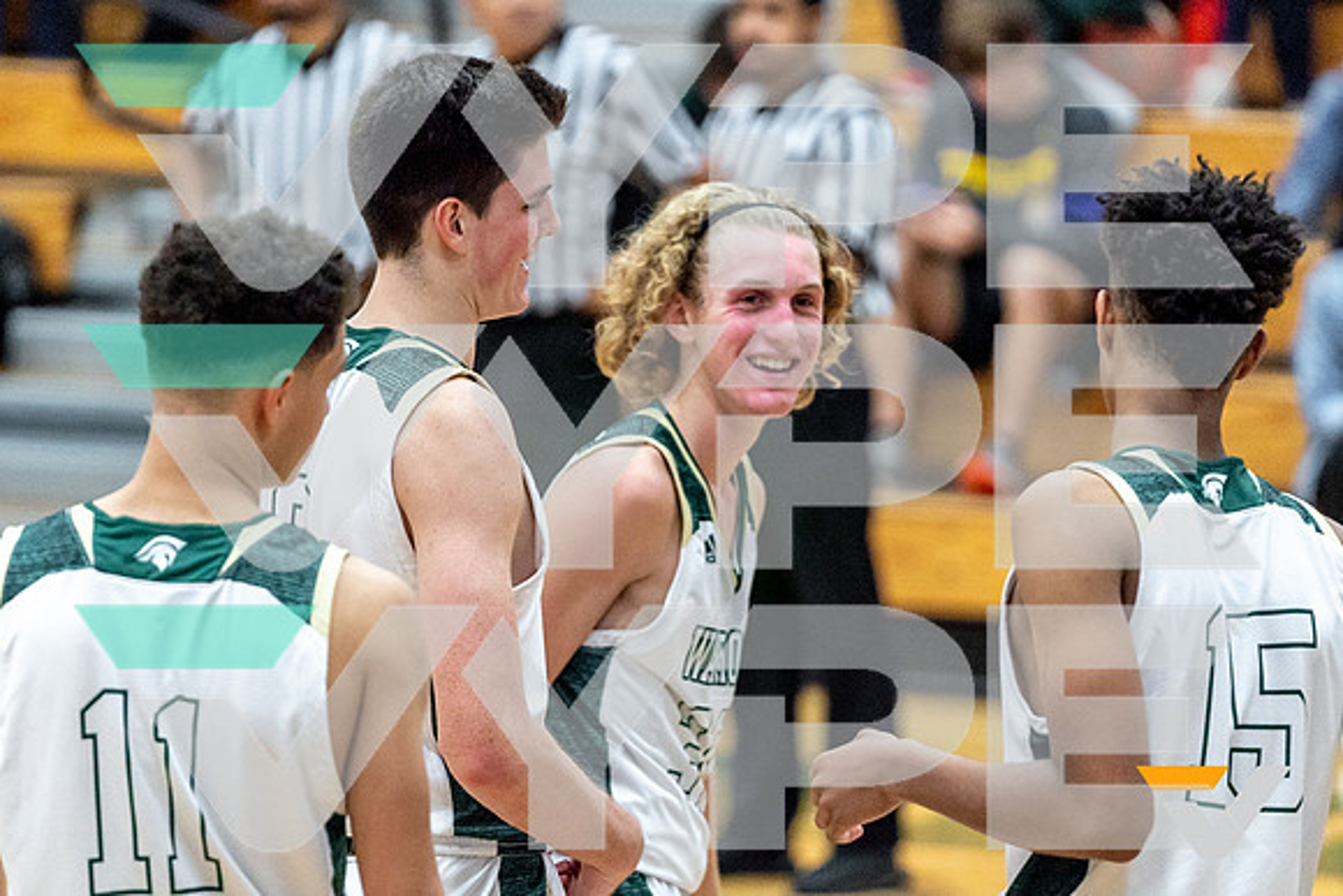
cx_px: 650
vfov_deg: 4.3
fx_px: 11807
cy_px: 506
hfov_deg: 6.5
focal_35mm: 316
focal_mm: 200
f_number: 2.8
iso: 1250
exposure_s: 1/800
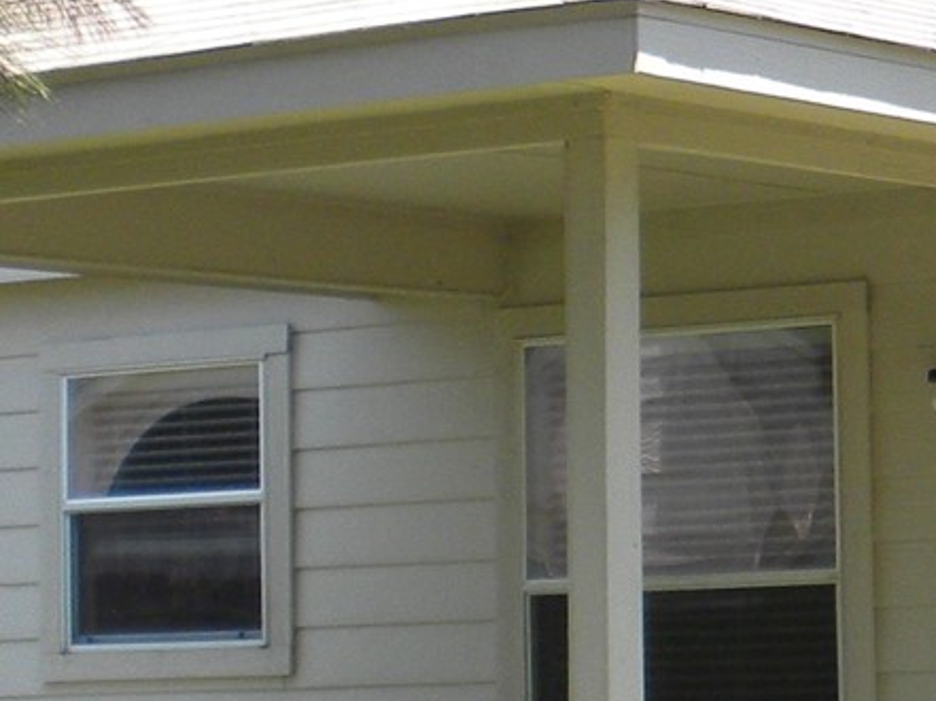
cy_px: 287
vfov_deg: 8.6
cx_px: 1324
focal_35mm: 172
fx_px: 4647
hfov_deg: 11.1
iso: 90
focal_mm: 6.6
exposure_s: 1/295
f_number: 3.5
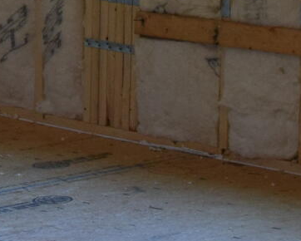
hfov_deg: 8.6
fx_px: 1872
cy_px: -92
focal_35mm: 210
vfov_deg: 7.3
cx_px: -348
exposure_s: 1/80
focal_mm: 18
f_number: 4.5
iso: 400
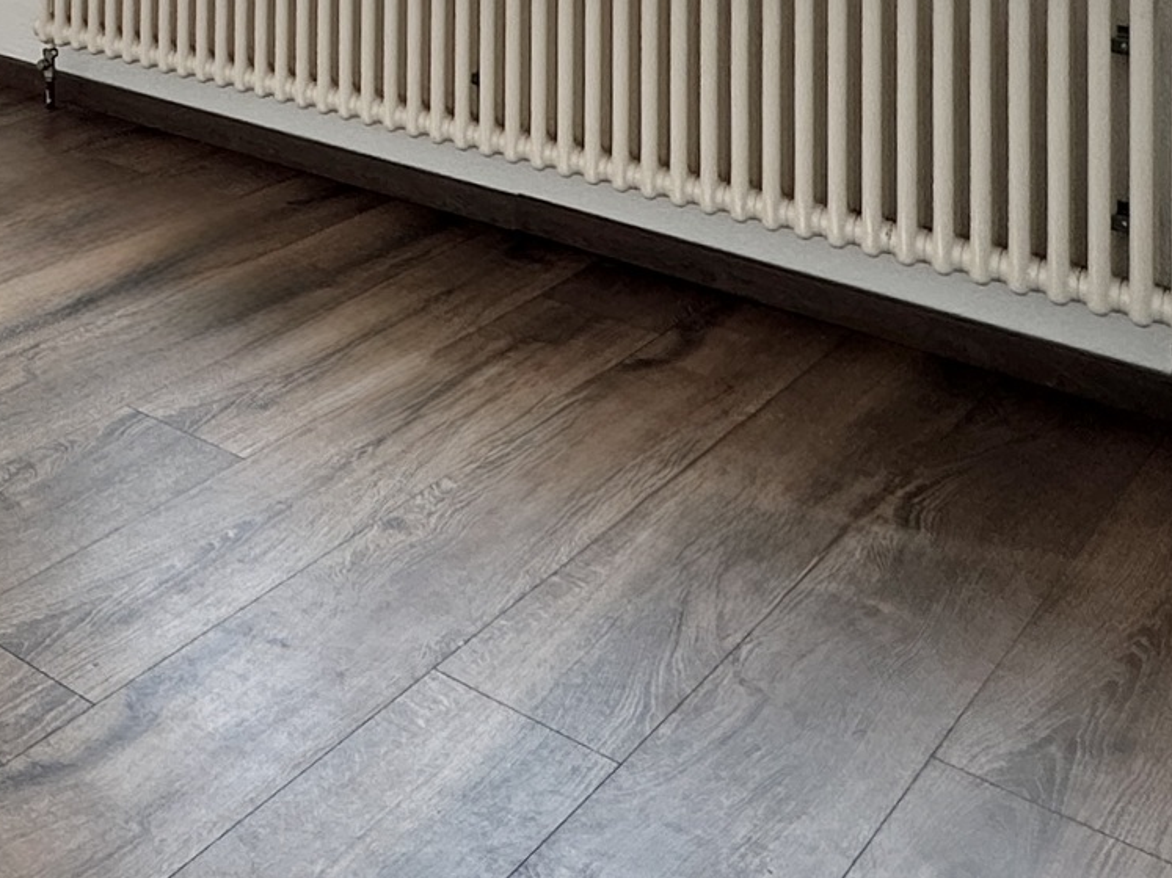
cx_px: -97
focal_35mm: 48
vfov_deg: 24.9
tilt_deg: -1.7
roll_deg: +1.3
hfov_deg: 34.6
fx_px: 1625
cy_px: -351
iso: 40
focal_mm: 2.22
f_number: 2.2
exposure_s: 1/254
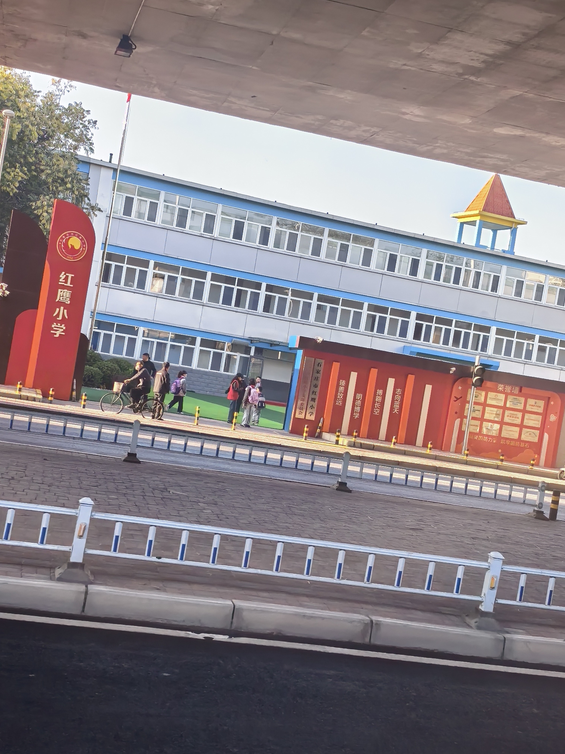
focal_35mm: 51
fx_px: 1110
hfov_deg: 28.6
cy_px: 380
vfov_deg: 37.5
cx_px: 286
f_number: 2
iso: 50
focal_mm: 6.98
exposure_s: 1/607
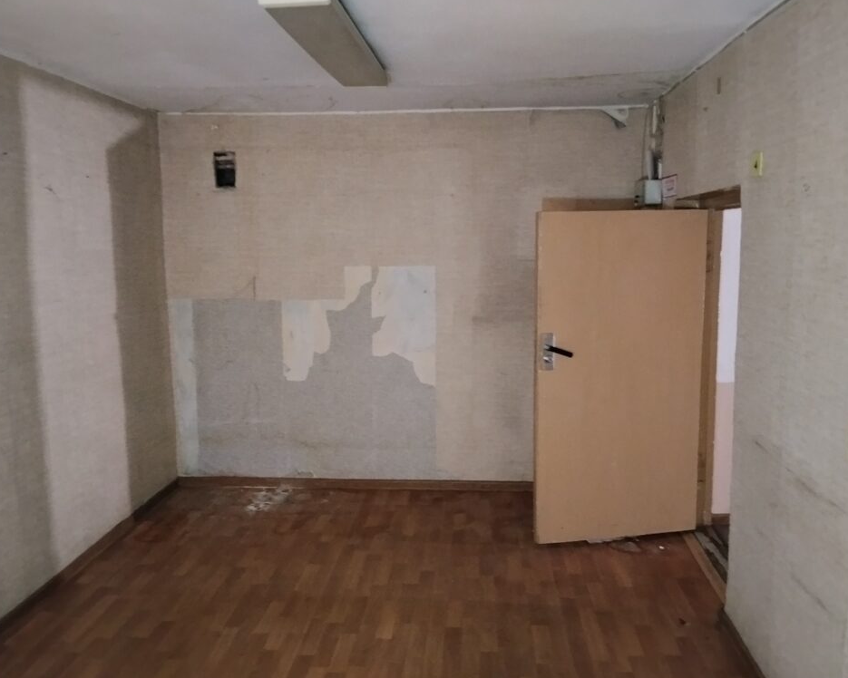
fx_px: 778
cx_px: 423
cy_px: 338
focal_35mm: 31
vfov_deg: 47.1
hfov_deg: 57.2
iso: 2000
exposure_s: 1/17
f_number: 1.8
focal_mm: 3.96
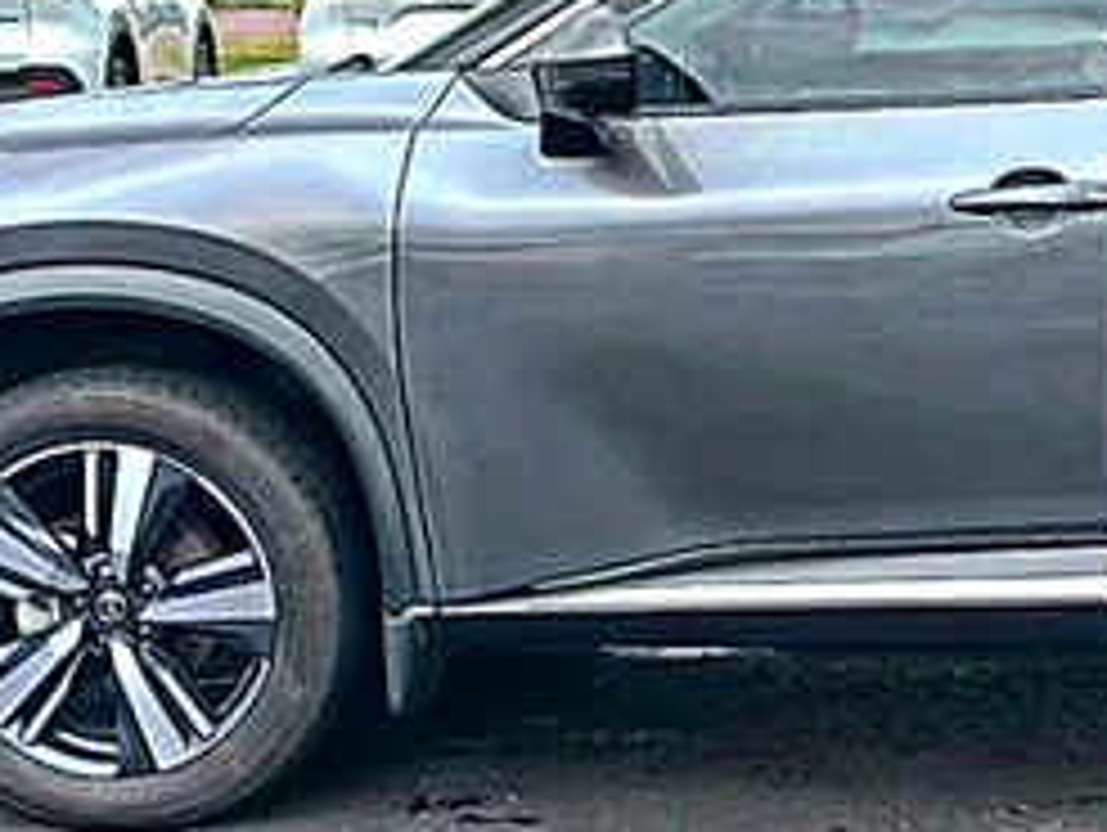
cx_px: 1089
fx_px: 2273
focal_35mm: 71
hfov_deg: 26.1
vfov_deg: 20.7
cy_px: 290
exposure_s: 1/2119
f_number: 1.78
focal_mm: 6.86
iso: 80
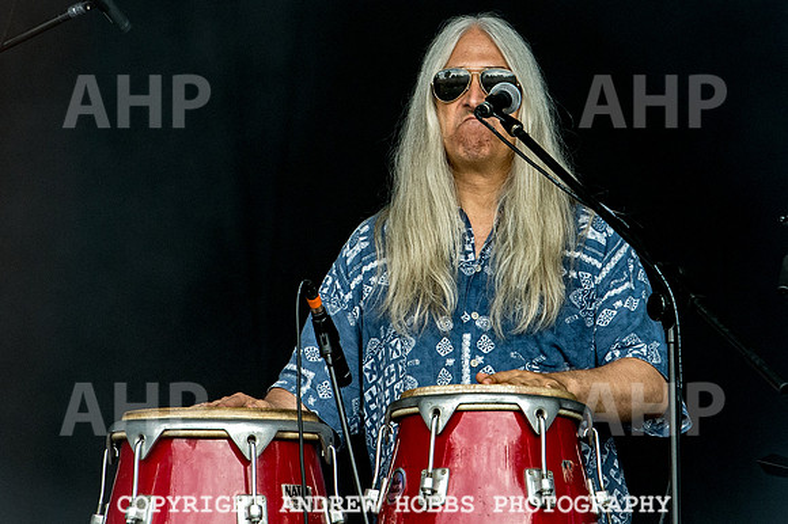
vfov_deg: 4.0
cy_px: 138
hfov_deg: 6.0
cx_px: 470
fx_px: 7573
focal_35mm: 346
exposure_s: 1/640
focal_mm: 200
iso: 2200
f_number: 5.6
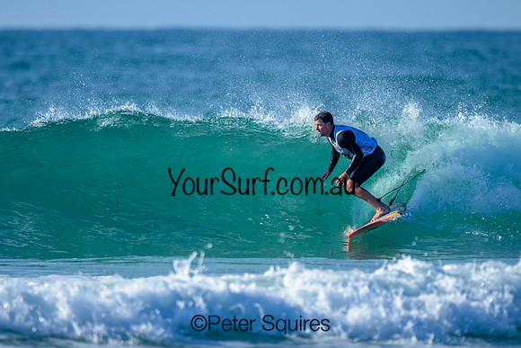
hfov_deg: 1.9
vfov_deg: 1.3
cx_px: 265
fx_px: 15922
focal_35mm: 1100
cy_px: 160
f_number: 6.3
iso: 280
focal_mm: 800
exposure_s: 1/2000
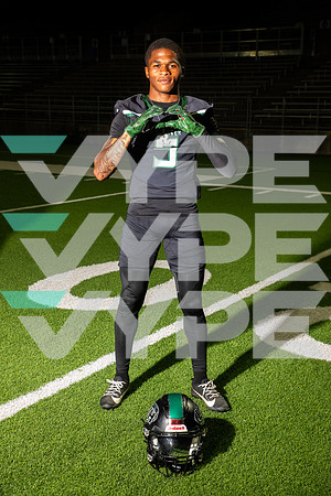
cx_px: 166
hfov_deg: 26.0
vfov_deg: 38.2
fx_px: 717
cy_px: 248
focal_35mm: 52
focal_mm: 52
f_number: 7.1
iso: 1000
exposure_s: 1/400
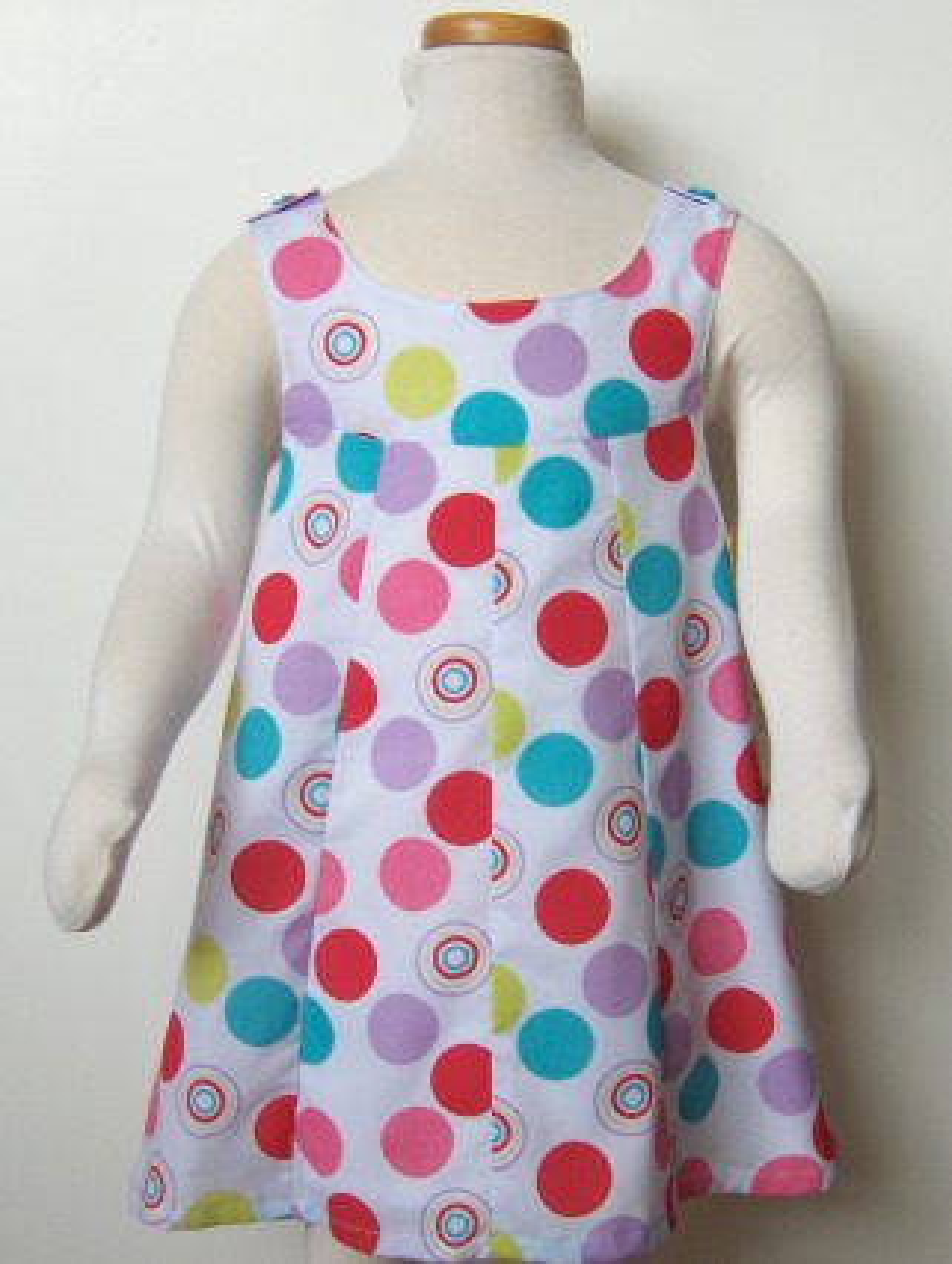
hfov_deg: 36.9
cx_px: 476
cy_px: 632
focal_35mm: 39
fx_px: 1426
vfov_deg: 47.8
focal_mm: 8
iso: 116
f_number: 2.8
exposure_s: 1/75.9
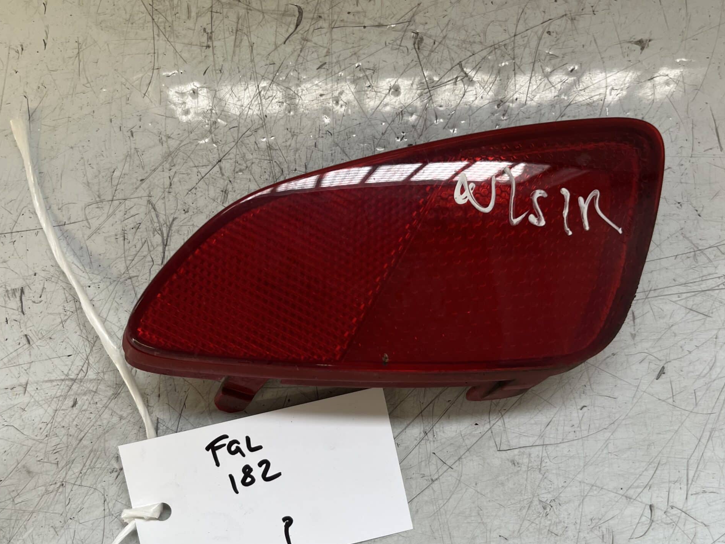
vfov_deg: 40.6
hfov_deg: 52.6
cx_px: 361
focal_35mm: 35
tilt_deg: -86.9
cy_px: 317
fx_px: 733
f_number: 1.6
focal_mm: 5.1
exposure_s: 1/121
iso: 80
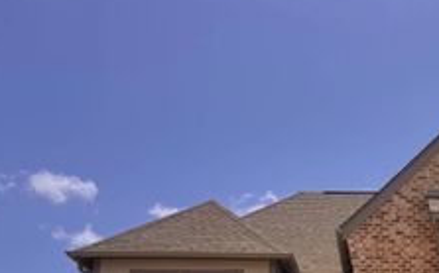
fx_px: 681
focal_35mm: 57
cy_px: 339
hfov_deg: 34.0
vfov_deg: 21.0
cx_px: 386
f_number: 1.78
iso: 80
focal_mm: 6.76
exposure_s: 1/6410
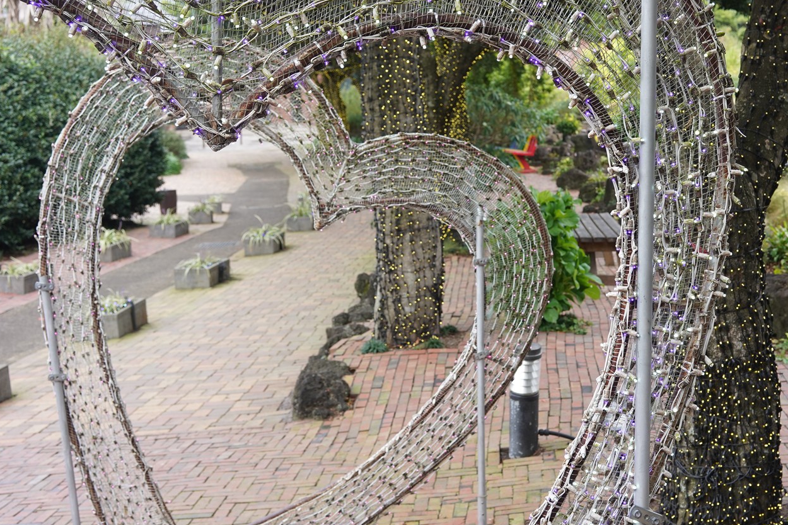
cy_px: 206
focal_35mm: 56
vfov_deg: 24.2
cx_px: 500
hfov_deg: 35.4
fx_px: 1226
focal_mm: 35
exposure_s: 1/100
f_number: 6.3
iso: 400
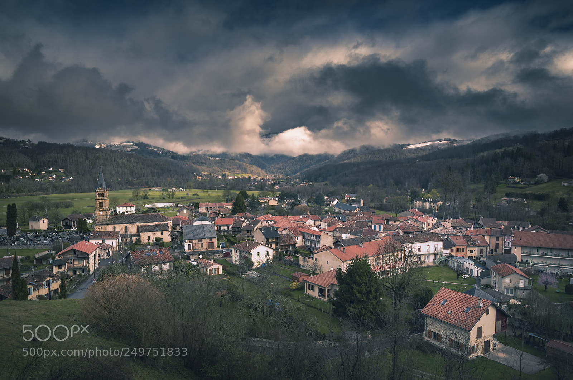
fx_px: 405
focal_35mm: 26
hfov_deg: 70.5
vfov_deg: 50.2
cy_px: 190
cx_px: 286
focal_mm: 17
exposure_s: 1/800
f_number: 5.6
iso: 100
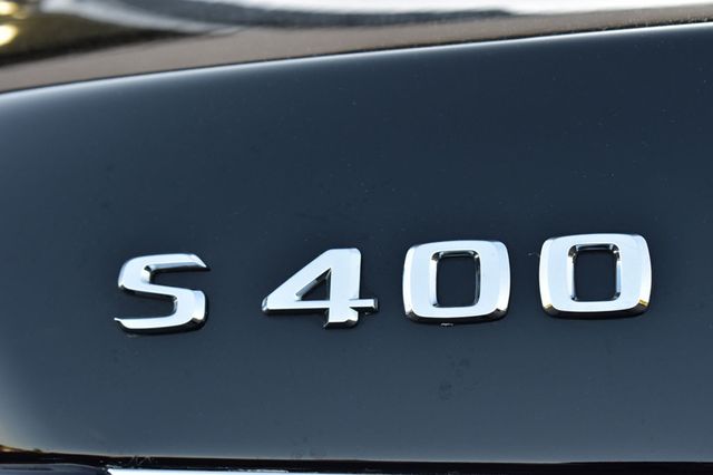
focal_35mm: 82
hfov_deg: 24.6
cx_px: 356
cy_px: 238
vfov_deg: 16.5
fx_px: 1633
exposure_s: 1/100
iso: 400
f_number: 9
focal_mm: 55
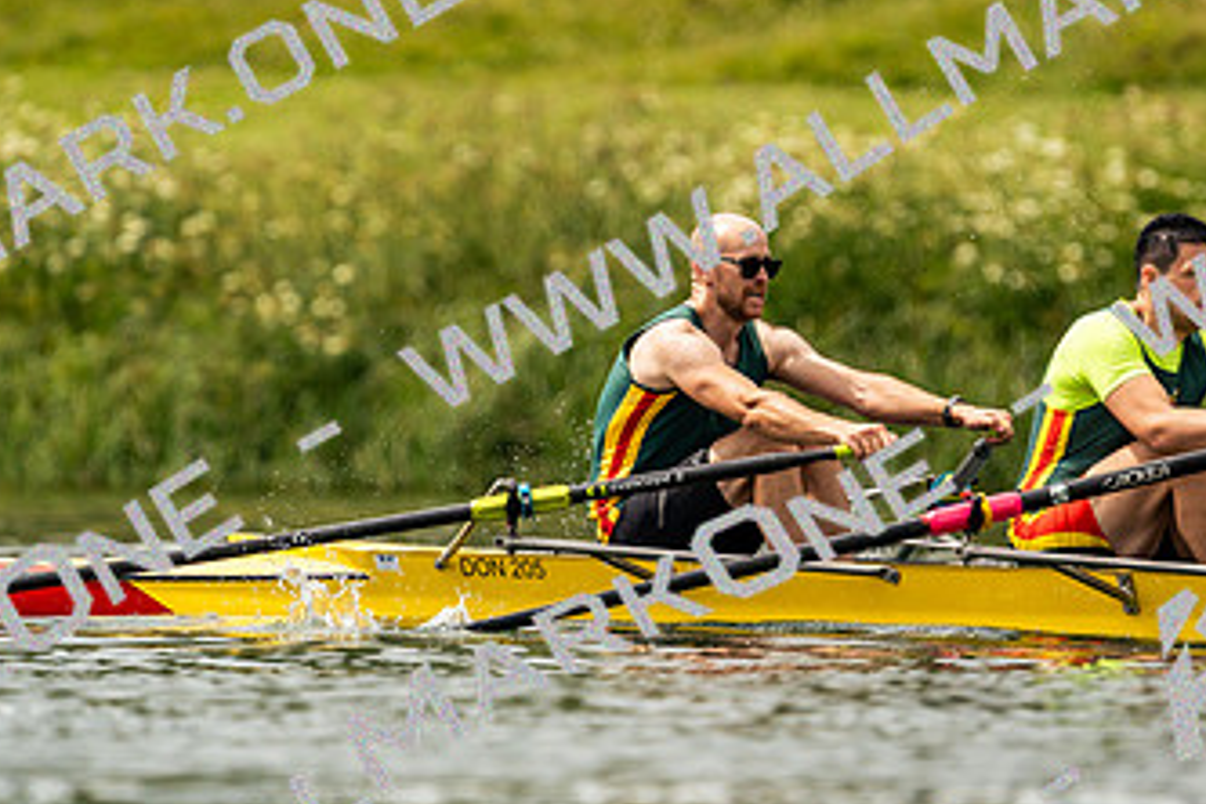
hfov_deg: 2.0
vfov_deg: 1.3
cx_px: 847
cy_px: 418
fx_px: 35005
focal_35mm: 1045
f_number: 6.3
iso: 250
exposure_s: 1/2000
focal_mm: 600
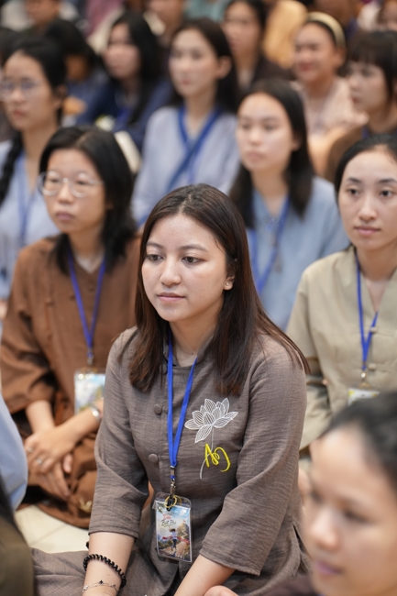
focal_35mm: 106
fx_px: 1754
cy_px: 298
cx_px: 198
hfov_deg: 12.9
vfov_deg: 19.3
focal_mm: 106
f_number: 2.8
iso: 3200
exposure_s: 1/160
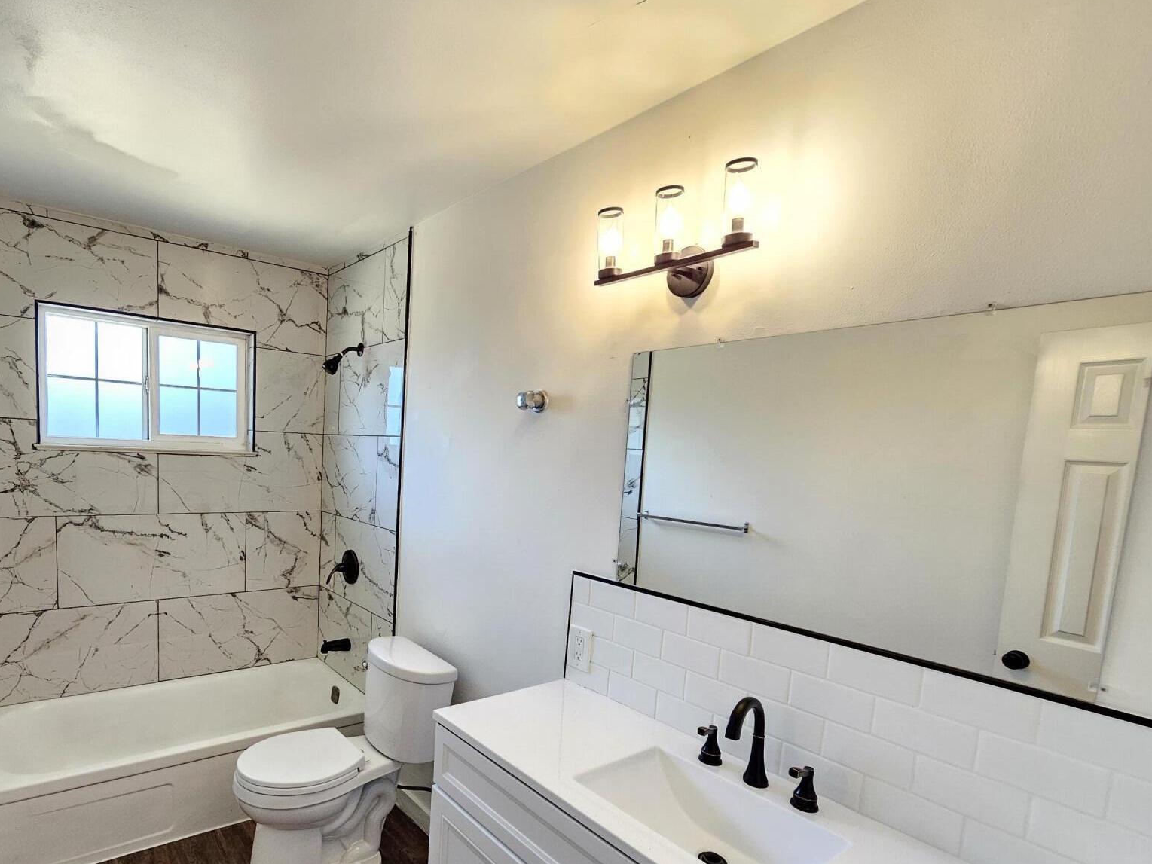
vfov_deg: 73.9
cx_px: 437
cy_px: 520
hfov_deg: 89.3
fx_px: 566
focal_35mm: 17
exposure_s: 1/60
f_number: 2.2
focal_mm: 2.2
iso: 320
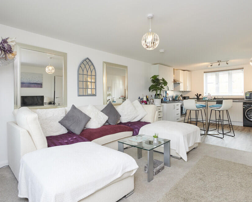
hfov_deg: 80.4
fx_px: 149
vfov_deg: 68.1
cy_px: 98
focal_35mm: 20
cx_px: 125
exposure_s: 1/80
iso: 1000
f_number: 7.1
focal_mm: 17
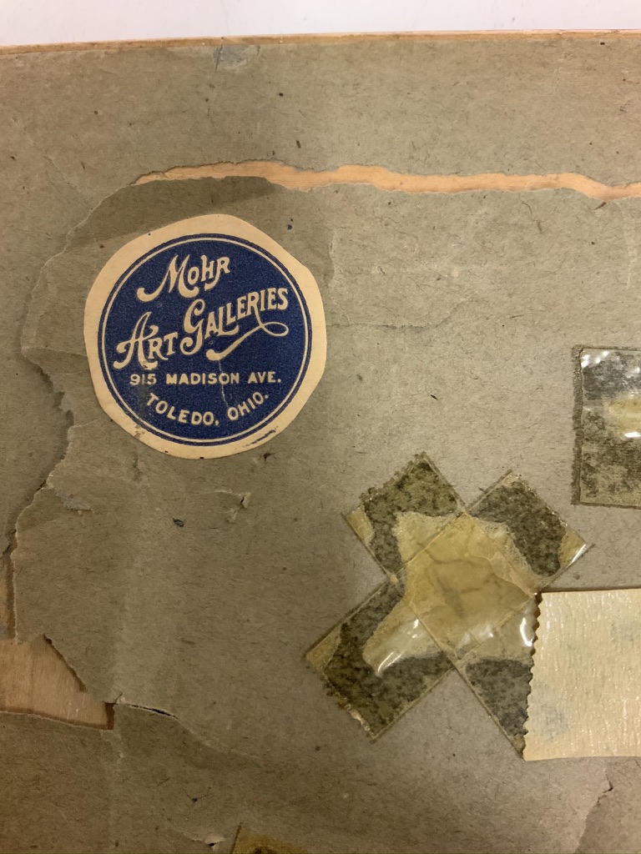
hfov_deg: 48.2
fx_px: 716
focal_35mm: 29
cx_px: 320
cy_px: 427
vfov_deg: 61.7
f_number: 1.8
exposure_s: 1/60
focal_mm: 3
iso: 250
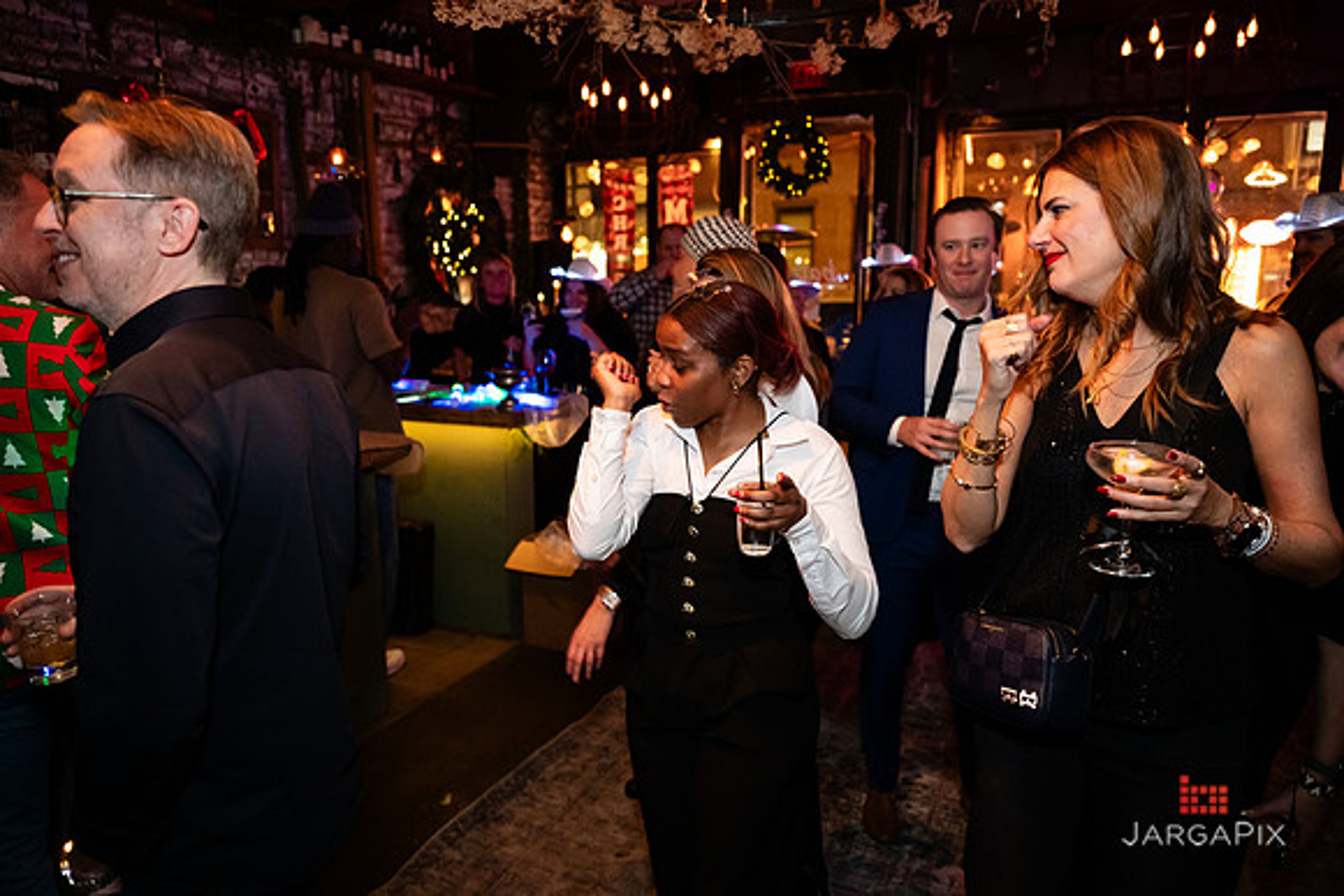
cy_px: 448
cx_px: 672
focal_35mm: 24
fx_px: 901
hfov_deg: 73.4
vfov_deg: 52.9
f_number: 2.8
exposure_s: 1/80
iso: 3200
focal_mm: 24
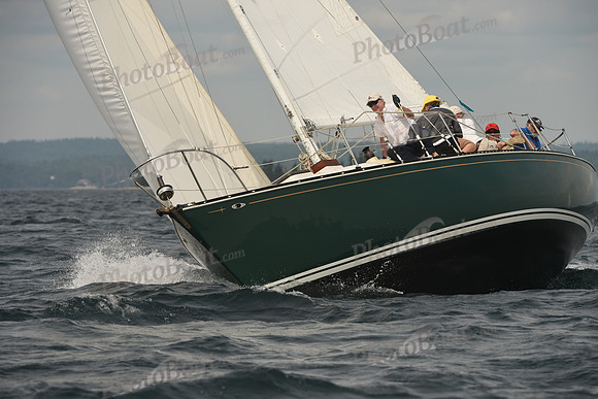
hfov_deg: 7.4
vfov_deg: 4.9
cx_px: 299
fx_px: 4652
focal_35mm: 280
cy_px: 200
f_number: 7.1
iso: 250
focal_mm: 280
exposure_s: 1/1000
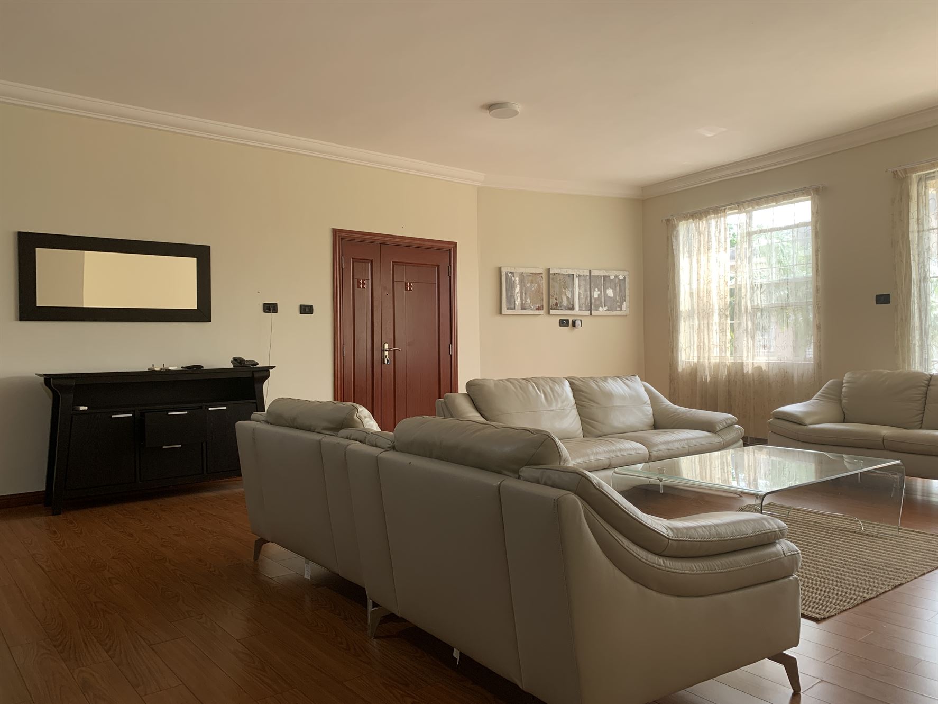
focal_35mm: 26
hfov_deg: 67.3
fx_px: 704
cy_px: 352
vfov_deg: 53.1
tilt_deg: +0.0
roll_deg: +0.2
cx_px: 469
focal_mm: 4.25
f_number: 1.8
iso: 64
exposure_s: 1/121
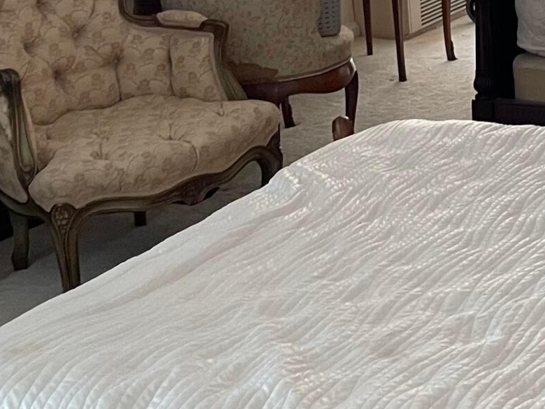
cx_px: 648
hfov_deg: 18.6
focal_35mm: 100
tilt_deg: -12.1
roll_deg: +2.5
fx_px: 1574
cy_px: -48
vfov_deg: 14.4
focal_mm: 4.2
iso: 100
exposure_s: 1/60
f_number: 1.6
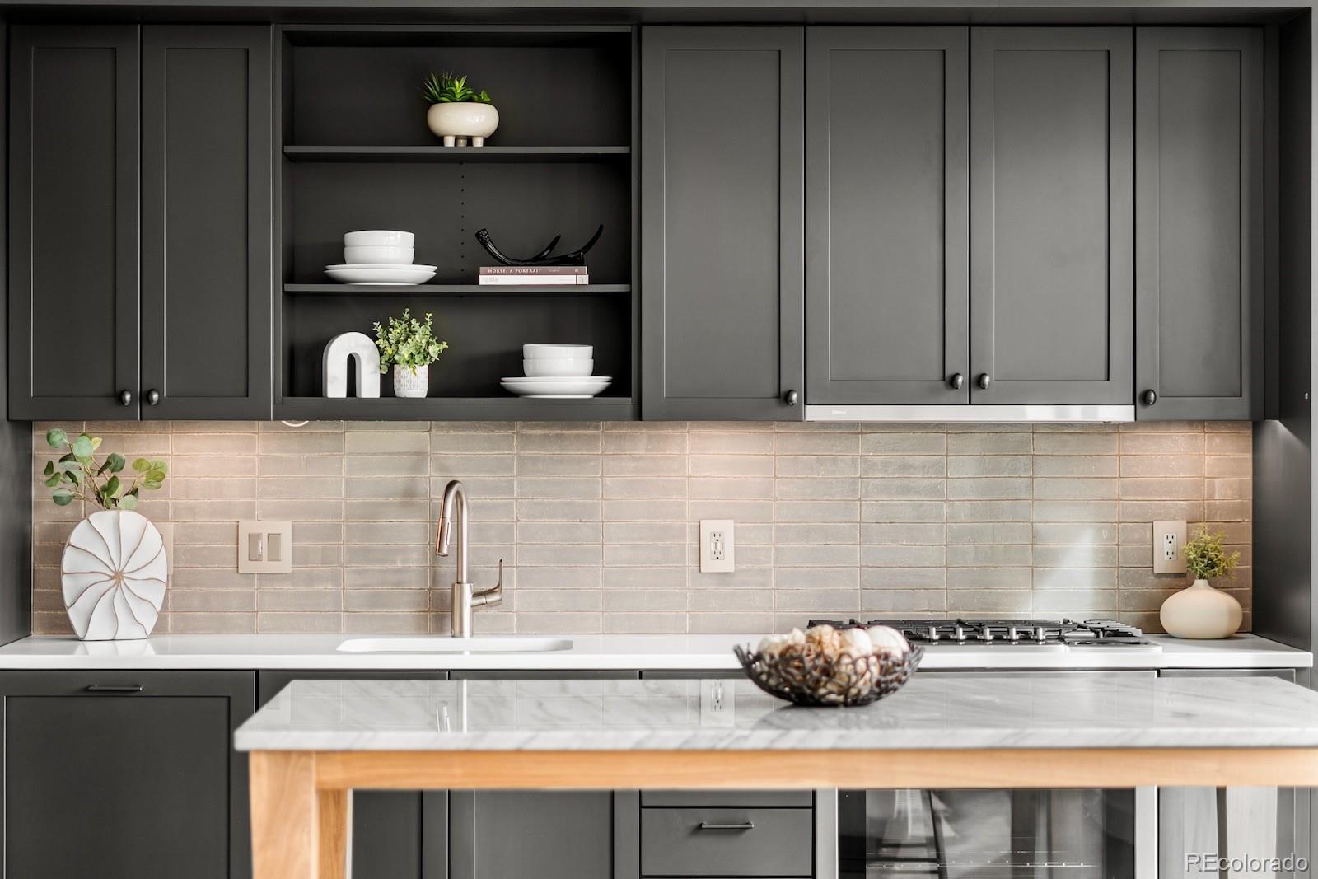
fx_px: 2746
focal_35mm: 75
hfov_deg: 27.0
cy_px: 440
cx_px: 659
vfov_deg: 18.2
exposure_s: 1/60
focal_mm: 50
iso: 125
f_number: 1.8
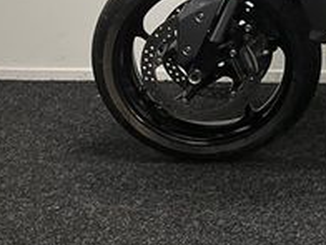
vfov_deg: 15.9
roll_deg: -1.2
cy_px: -130
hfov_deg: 19.6
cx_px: 509
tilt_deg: -3.2
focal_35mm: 85
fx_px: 800
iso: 64
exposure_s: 1/50
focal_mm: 5.1
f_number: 1.6
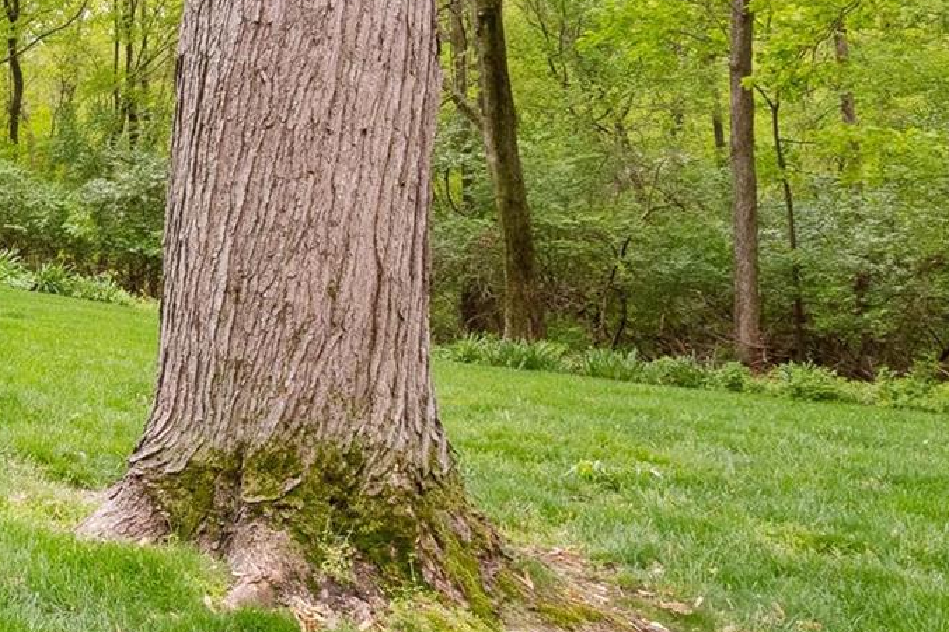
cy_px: 121
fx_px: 1370
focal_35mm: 52
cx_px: -81
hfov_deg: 33.5
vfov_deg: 25.5
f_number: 7.1
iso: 400
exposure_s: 1/320
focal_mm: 11
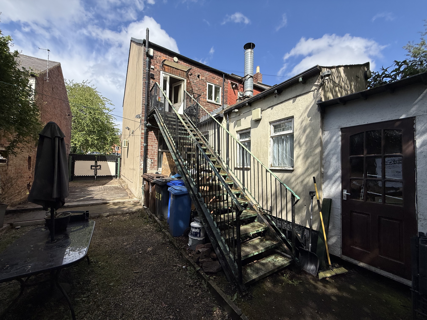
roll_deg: -0.9
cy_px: 160
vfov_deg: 85.7
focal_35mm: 14
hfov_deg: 102.1
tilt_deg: +1.9
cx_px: 214
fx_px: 173
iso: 50
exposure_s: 1/1795
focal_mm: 2.22
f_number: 2.2
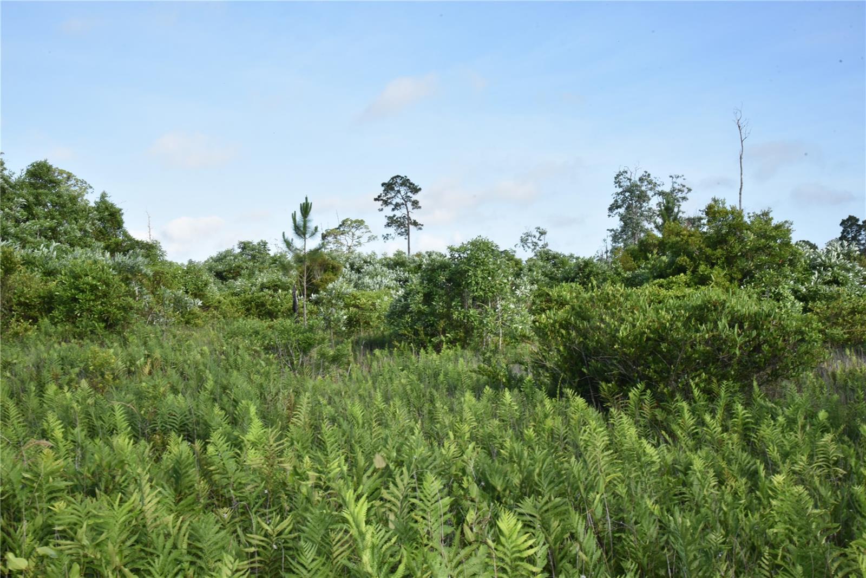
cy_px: 289
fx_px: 914
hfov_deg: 50.7
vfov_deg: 35.1
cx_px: 433
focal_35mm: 38
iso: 1250
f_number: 22
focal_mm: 38
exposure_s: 1/200
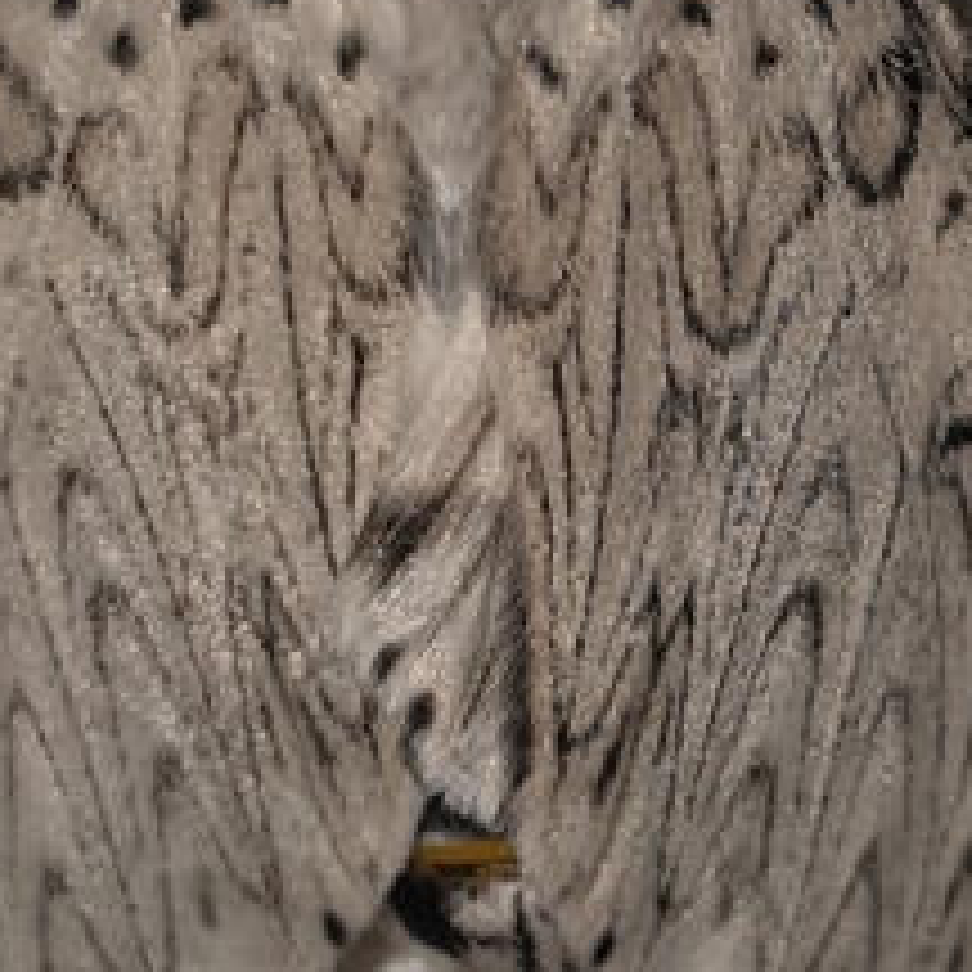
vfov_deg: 24.8
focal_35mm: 68
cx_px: 407
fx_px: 2160
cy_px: 148
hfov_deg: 25.3
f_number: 1.5
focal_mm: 4.3
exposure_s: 1/2174
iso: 50
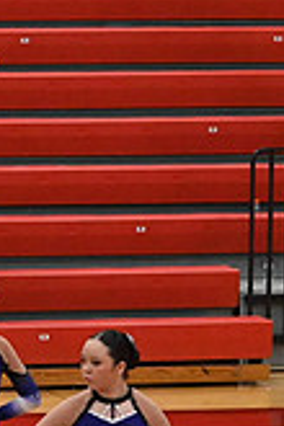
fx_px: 4366
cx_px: -441
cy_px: 422
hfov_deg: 3.7
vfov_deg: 5.6
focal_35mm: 369
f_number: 4
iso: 6400
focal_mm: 70
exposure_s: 1/400
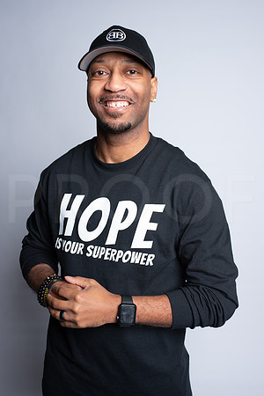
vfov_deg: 54.4
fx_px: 385
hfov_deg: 37.9
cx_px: 132
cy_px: 198
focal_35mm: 35
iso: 250
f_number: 6.3
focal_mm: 35
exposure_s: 1/200
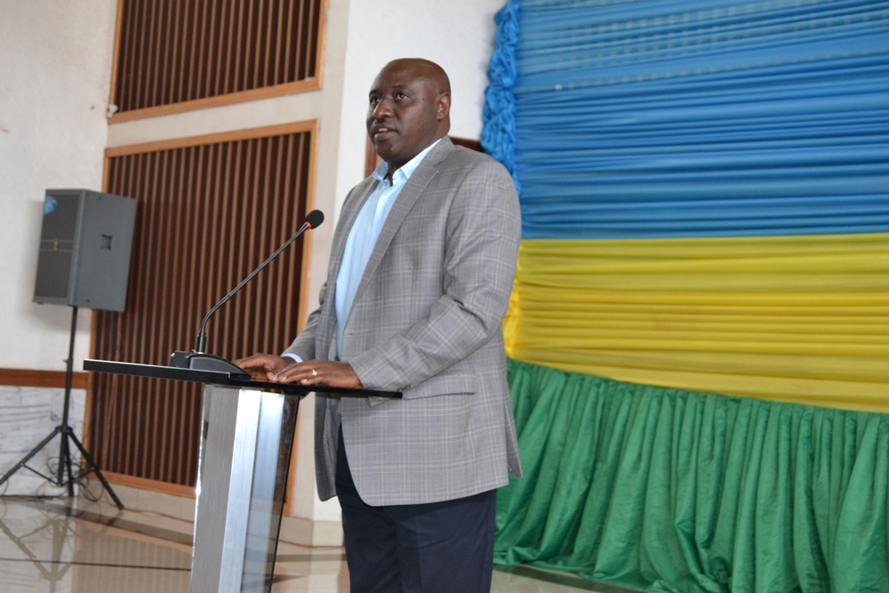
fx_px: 1704
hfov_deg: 29.2
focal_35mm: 69
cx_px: 444
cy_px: 296
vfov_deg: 19.7
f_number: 5.3
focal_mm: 46
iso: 1400
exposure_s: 1/60
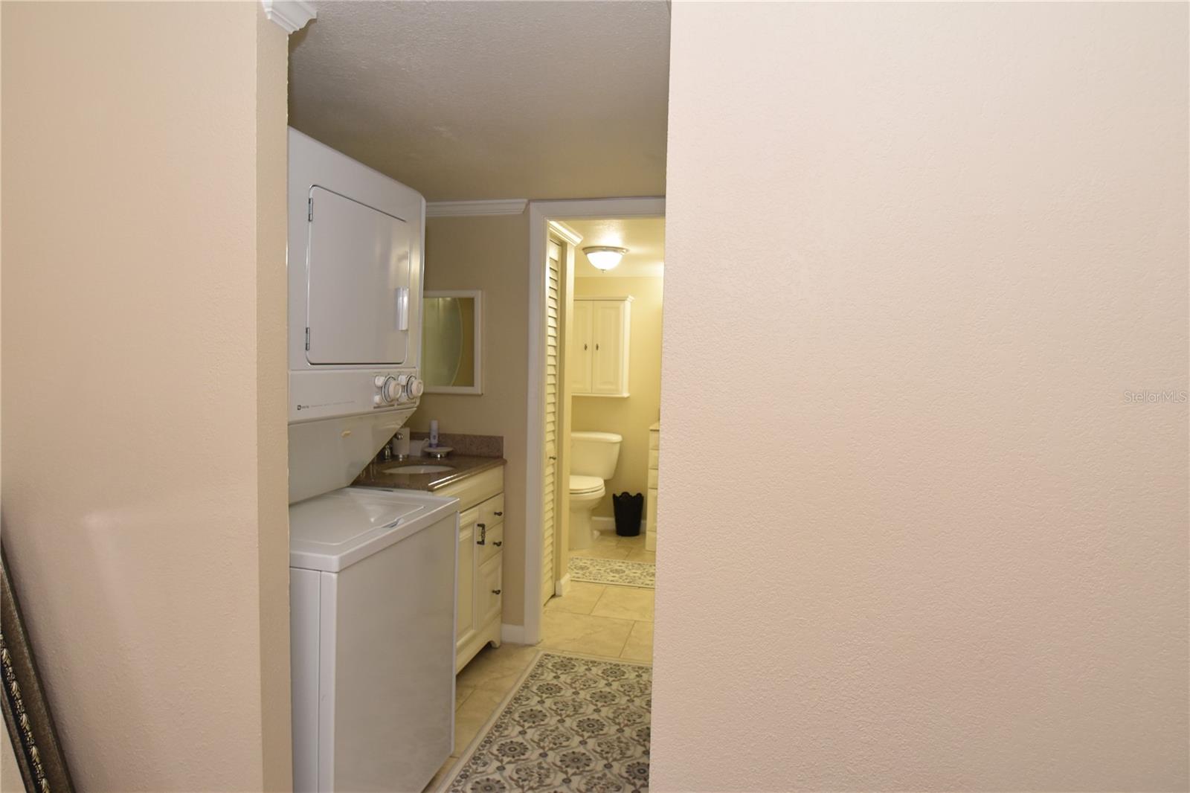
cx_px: 595
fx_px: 694
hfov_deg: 81.2
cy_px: 396
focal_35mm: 21
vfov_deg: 59.5
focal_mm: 14
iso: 800
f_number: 4.5
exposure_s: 1/80
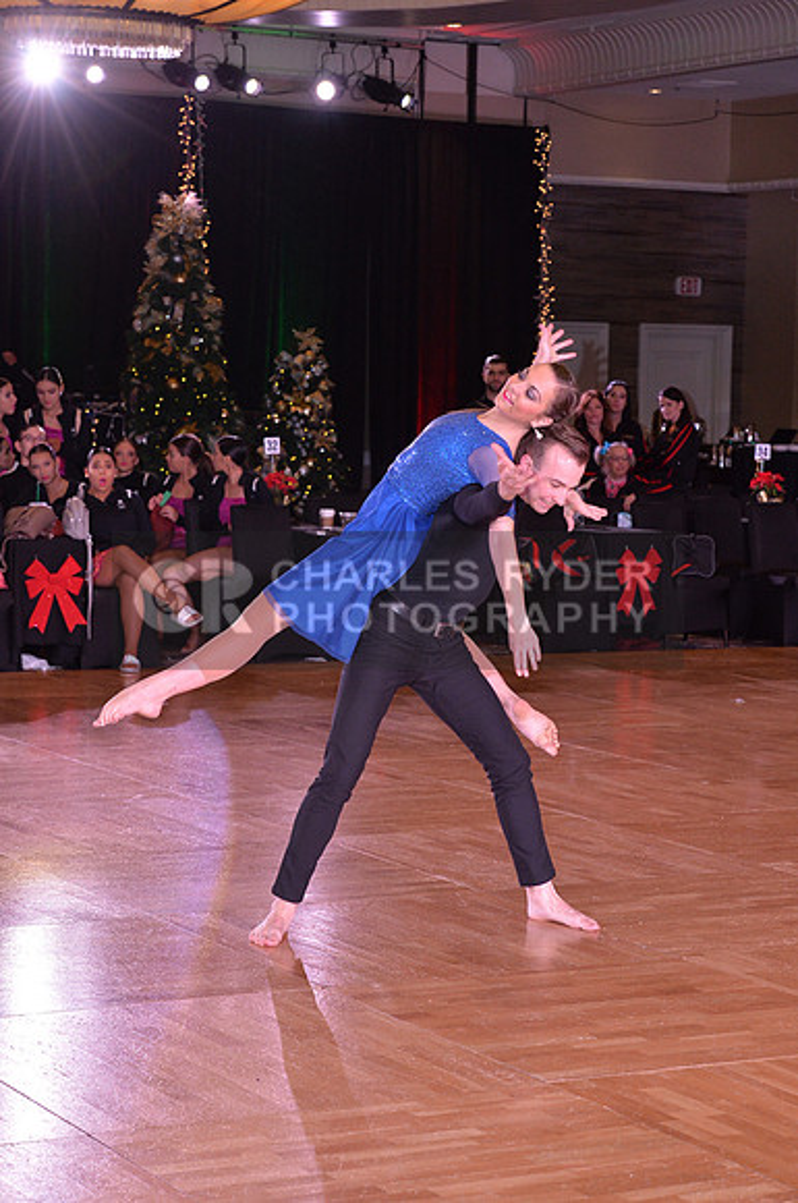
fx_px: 3001
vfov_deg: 22.7
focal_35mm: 90
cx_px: 399
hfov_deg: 15.1
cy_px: 602
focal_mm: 90
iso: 2000
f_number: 6.3
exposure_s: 1/250
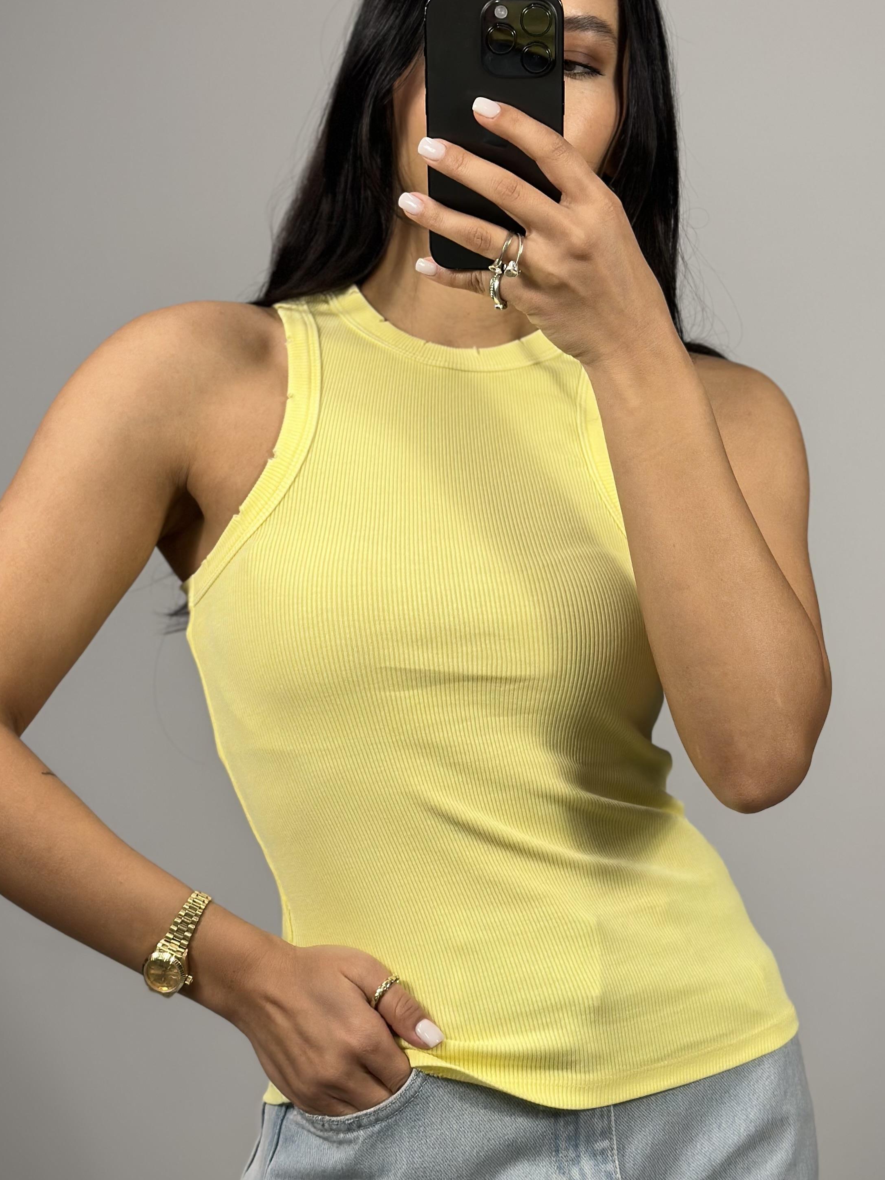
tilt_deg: -29.6
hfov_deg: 21.9
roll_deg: -0.9
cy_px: 561
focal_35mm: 67
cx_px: 519
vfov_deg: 29.0
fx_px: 2284
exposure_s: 1/100
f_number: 1.78
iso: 80
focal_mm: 6.86
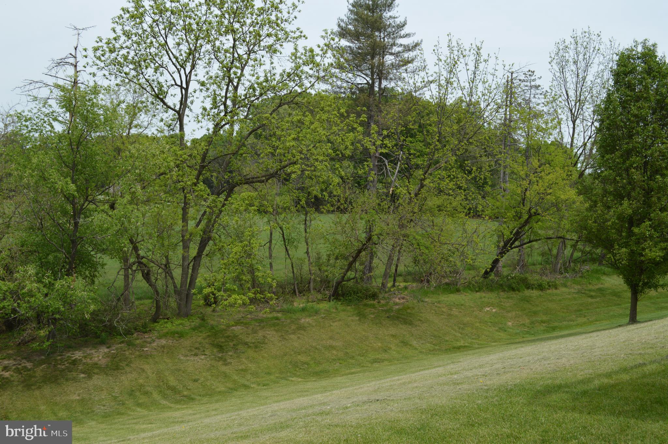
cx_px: 334
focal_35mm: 36
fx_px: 667
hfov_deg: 53.2
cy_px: 222
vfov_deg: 36.8
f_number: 8
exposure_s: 1/250
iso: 100
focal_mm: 24
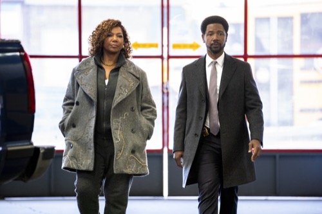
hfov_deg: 10.3
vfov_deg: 6.9
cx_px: 161
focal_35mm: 200
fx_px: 1788
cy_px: 107
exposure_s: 1/320
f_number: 2.8
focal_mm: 200
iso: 4000
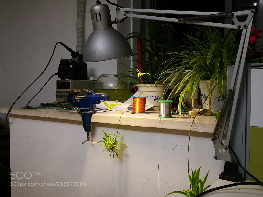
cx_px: 132
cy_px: 98
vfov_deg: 40.7
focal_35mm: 35
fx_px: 266
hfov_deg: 52.6
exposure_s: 1/50
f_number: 1.6
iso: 125
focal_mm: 3.95
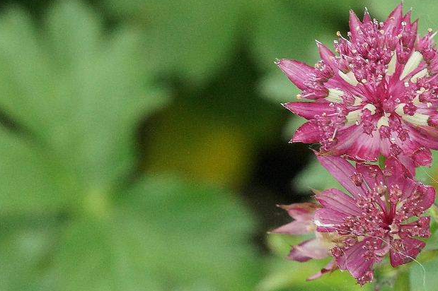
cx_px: 400
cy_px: 211
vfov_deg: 4.7
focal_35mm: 291
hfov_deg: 7.1
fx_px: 3538
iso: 1600
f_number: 8
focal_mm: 100
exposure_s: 1/160
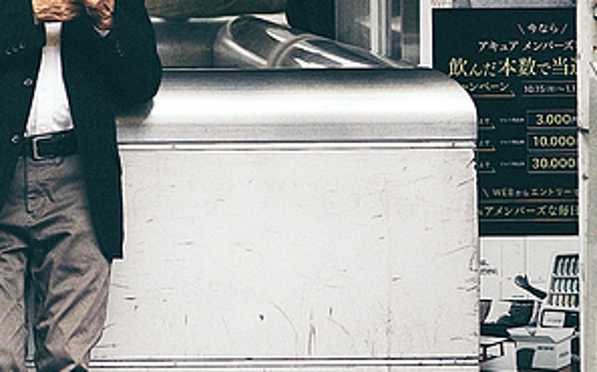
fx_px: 5006
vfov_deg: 4.2
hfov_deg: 6.7
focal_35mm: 308
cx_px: -507
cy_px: -189
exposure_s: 1/400
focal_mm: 70
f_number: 4
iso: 400
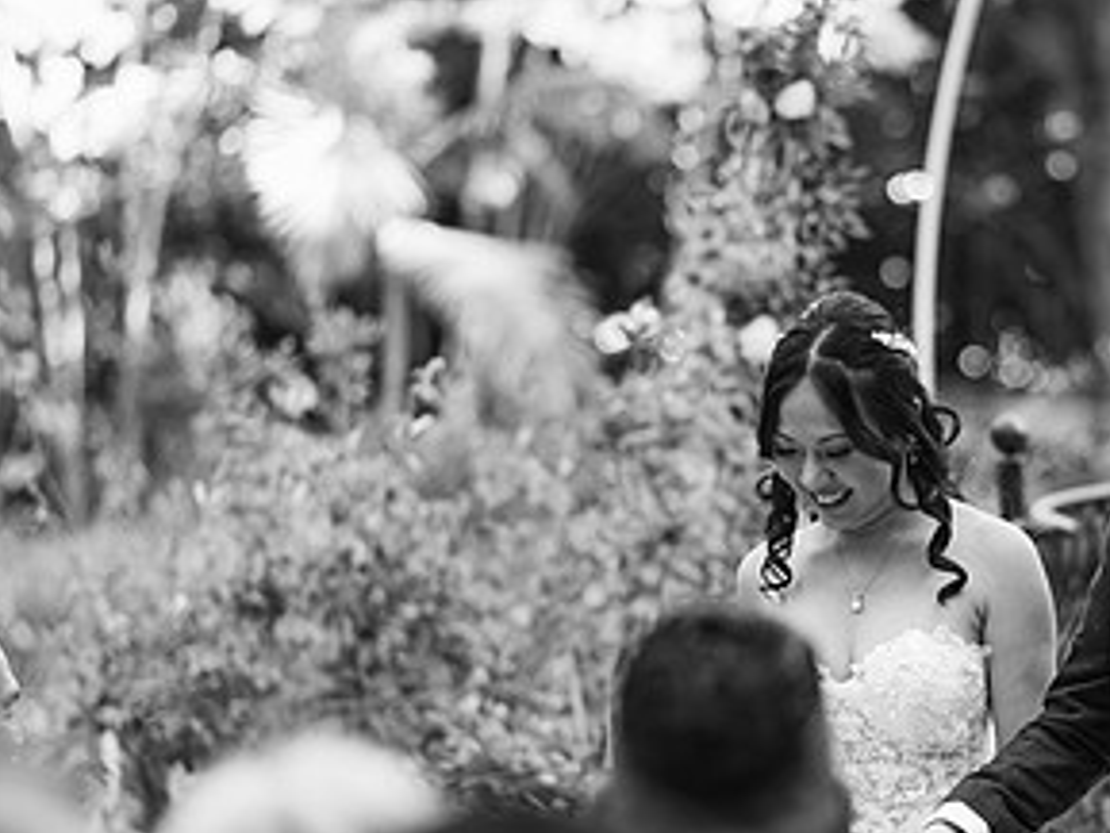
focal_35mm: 164
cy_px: 484
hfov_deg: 12.0
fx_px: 5261
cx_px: 910
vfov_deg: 9.1
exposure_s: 1/250
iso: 200
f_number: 2
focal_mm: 85
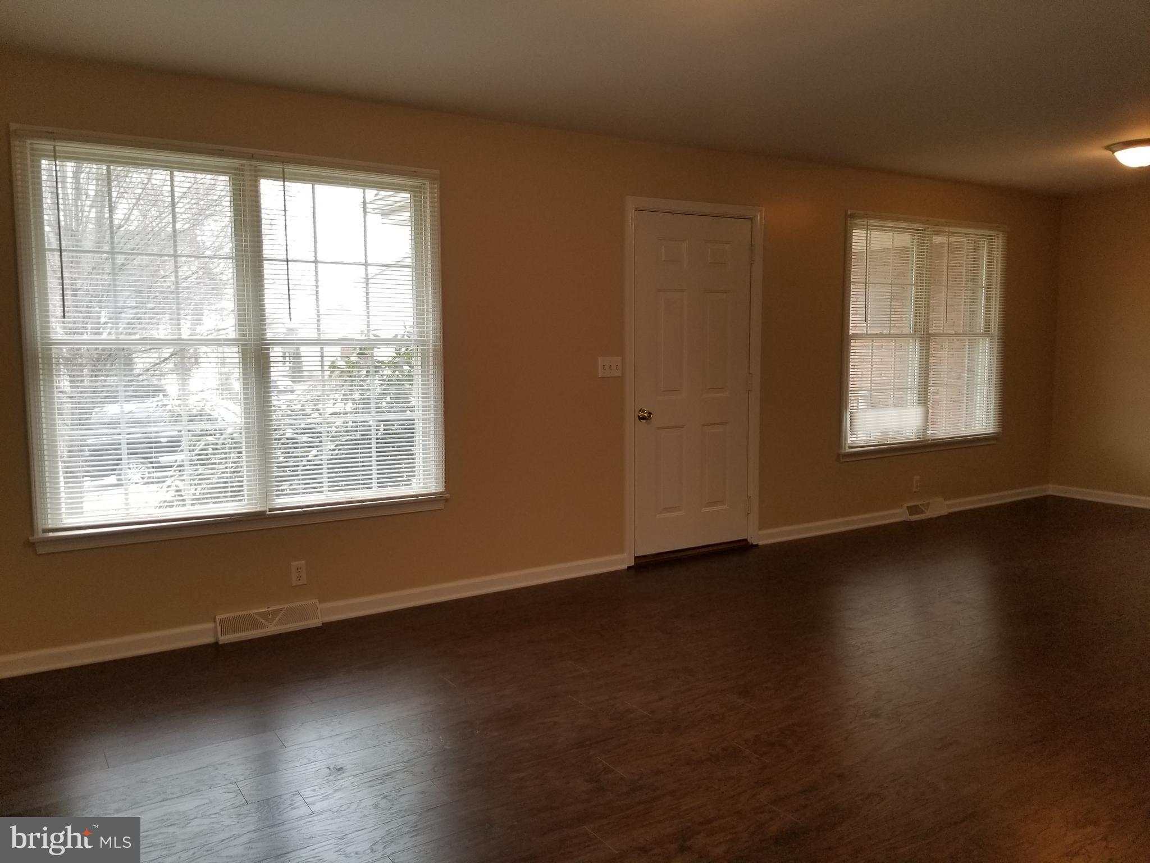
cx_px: 575
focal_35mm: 26
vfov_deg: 53.1
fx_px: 864
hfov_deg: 67.3
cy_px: 432
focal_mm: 4.25
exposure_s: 1/60
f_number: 1.7
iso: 125
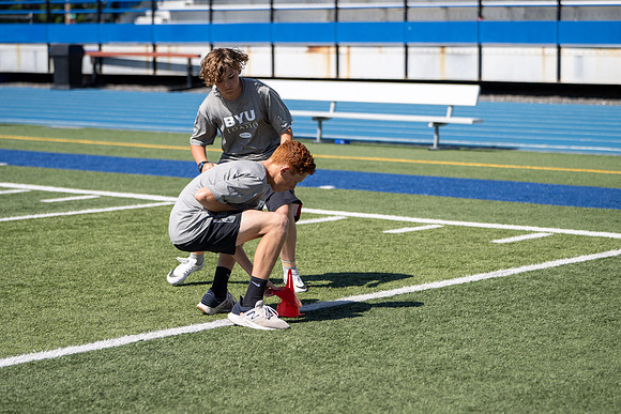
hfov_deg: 20.6
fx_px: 1709
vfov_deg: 13.8
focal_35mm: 99
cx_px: 290
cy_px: 228
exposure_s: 1/800
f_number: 3.2
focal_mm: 88
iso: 50
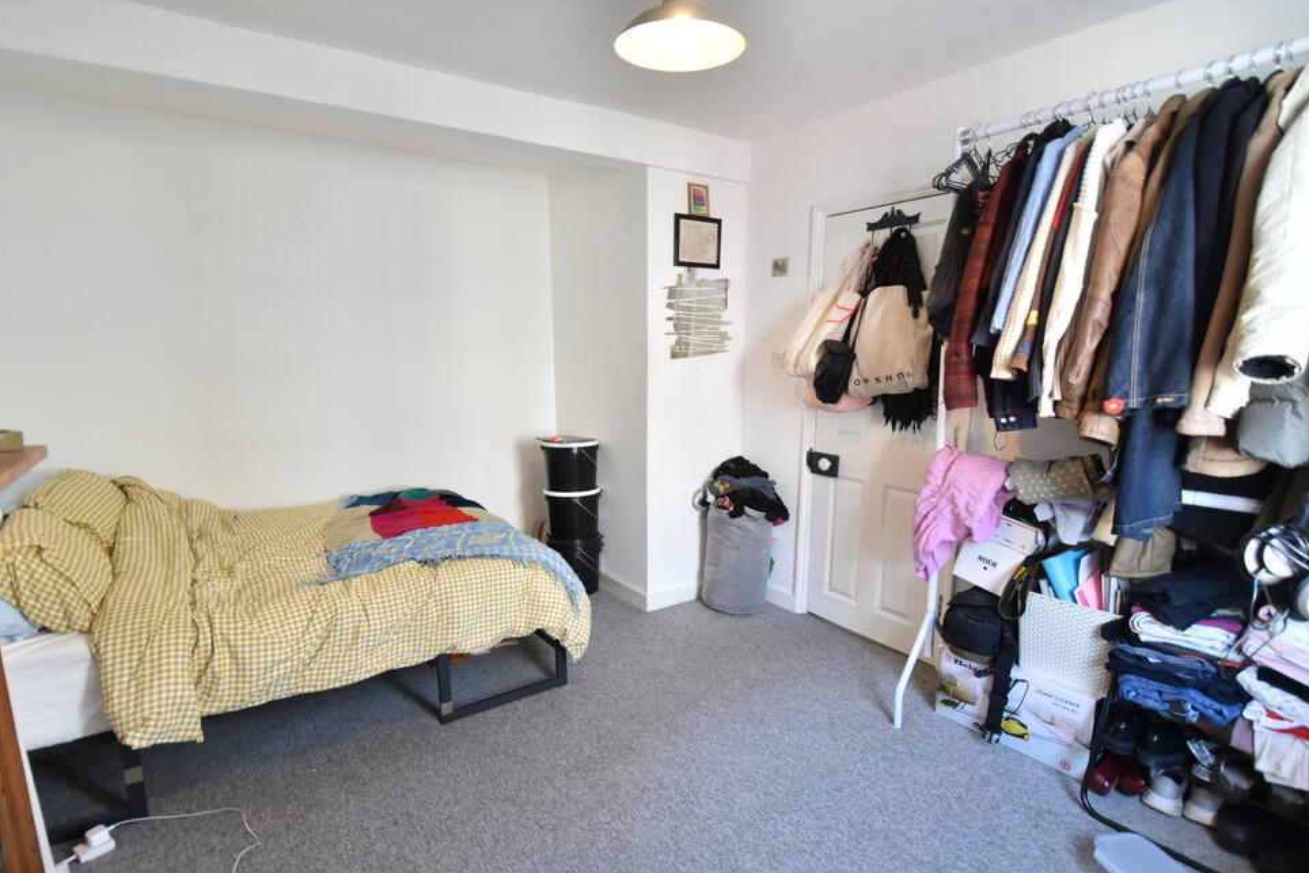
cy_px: 458
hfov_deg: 91.5
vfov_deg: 68.8
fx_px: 638
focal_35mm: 18
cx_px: 631
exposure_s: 1/25
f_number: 3.5
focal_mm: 11
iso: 500
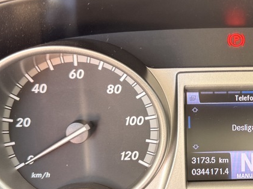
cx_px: 239
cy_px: 107
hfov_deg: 28.4
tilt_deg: -33.1
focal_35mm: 65
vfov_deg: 22.5
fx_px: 475
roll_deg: -1.6
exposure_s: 1/84
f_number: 1.78
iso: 200
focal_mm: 6.76
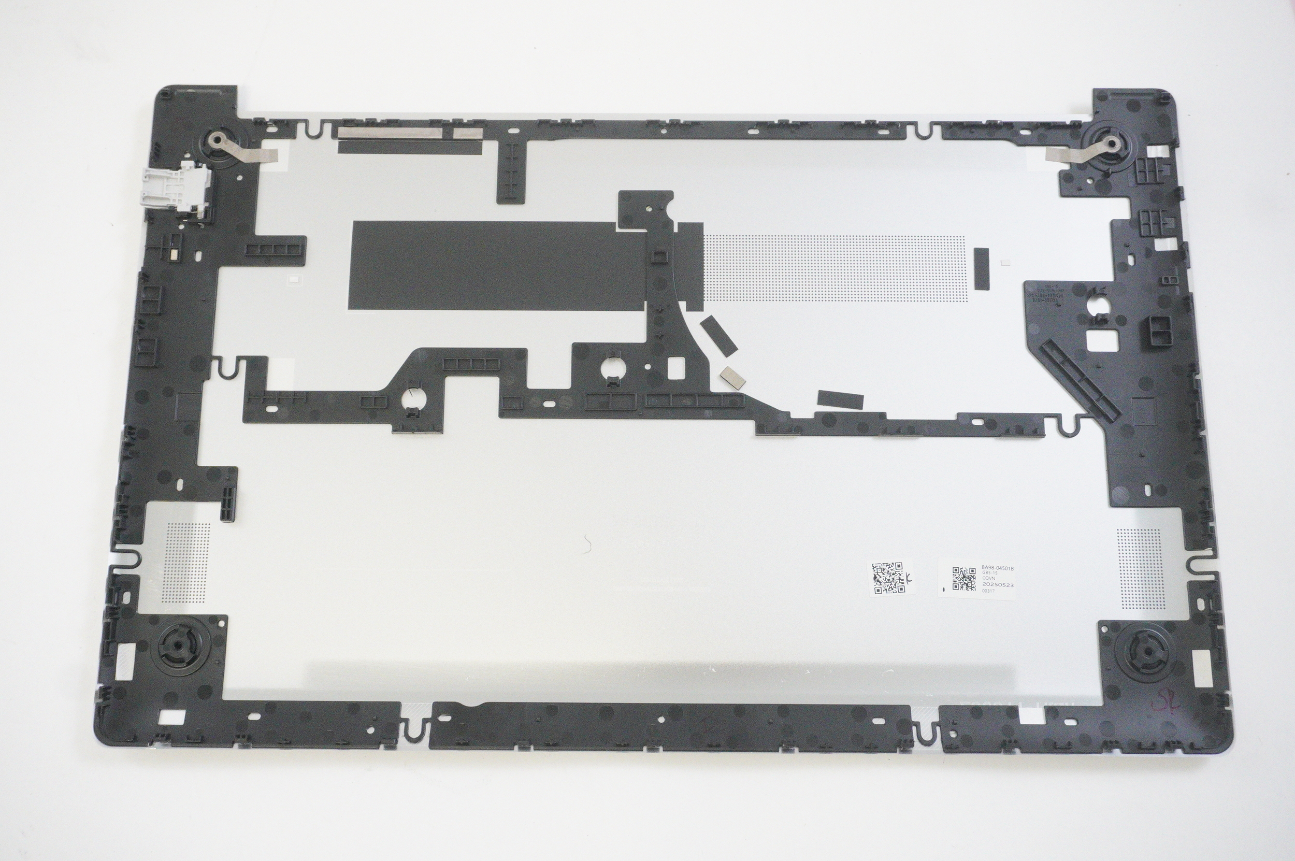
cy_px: 430
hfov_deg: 53.2
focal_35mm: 36
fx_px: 1294
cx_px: 648
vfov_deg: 36.8
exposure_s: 1/250
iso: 6400
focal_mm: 24
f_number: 5.6
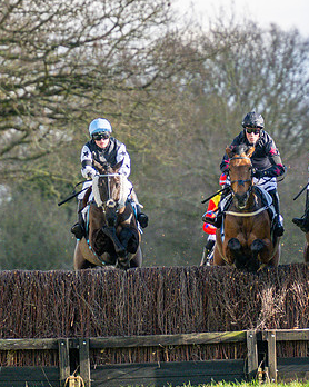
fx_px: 6842
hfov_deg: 2.6
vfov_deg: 3.2
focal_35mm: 598
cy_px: 264
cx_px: 341
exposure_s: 1/1600
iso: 400
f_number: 4
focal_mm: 175
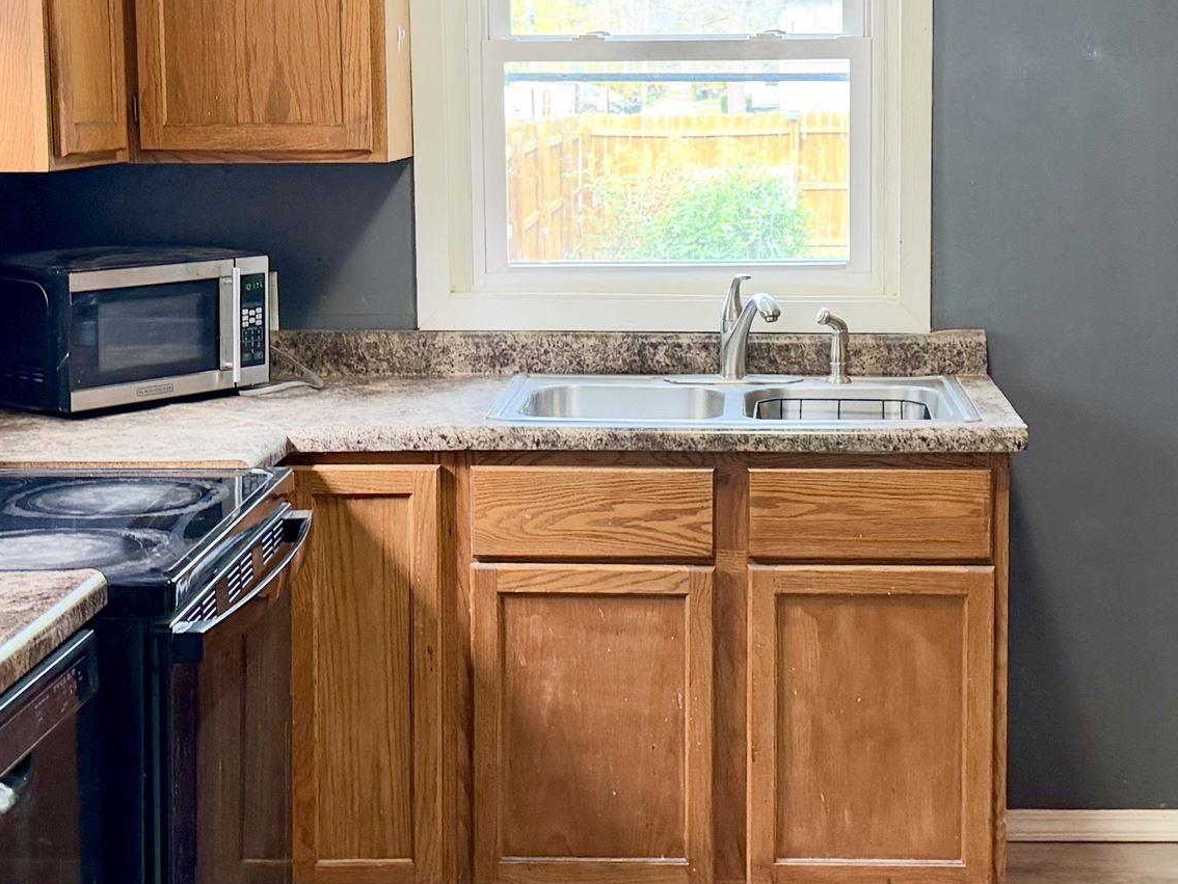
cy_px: 284
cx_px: 704
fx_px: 2212
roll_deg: +0.3
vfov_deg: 22.5
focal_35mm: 65
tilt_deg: -5.9
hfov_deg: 29.7
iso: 200
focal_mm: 6.76
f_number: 1.78
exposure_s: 1/60
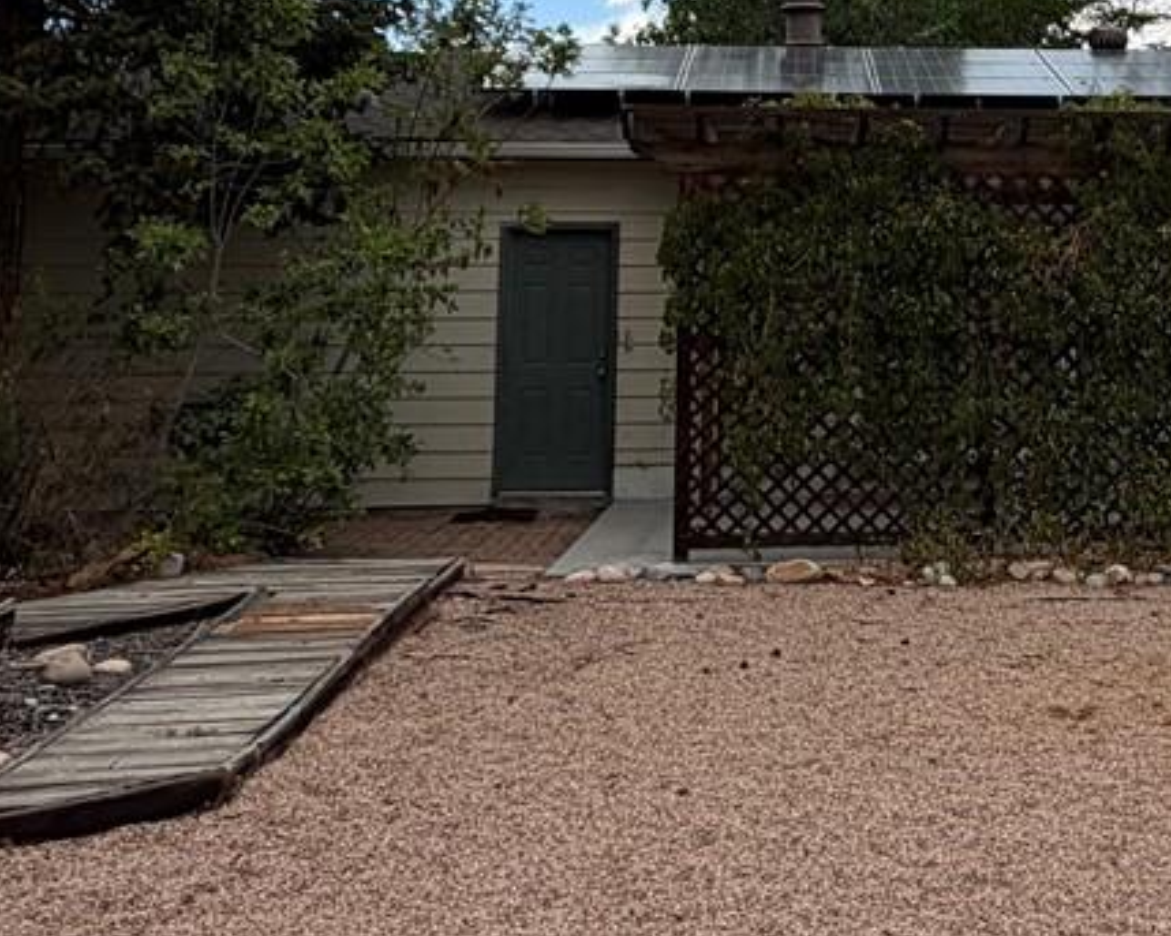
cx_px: 983
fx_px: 1767
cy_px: 96
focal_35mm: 51
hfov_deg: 35.2
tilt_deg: +6.9
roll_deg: +0.5
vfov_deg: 28.5
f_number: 2.2
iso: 25
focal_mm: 2.22
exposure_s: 1/770
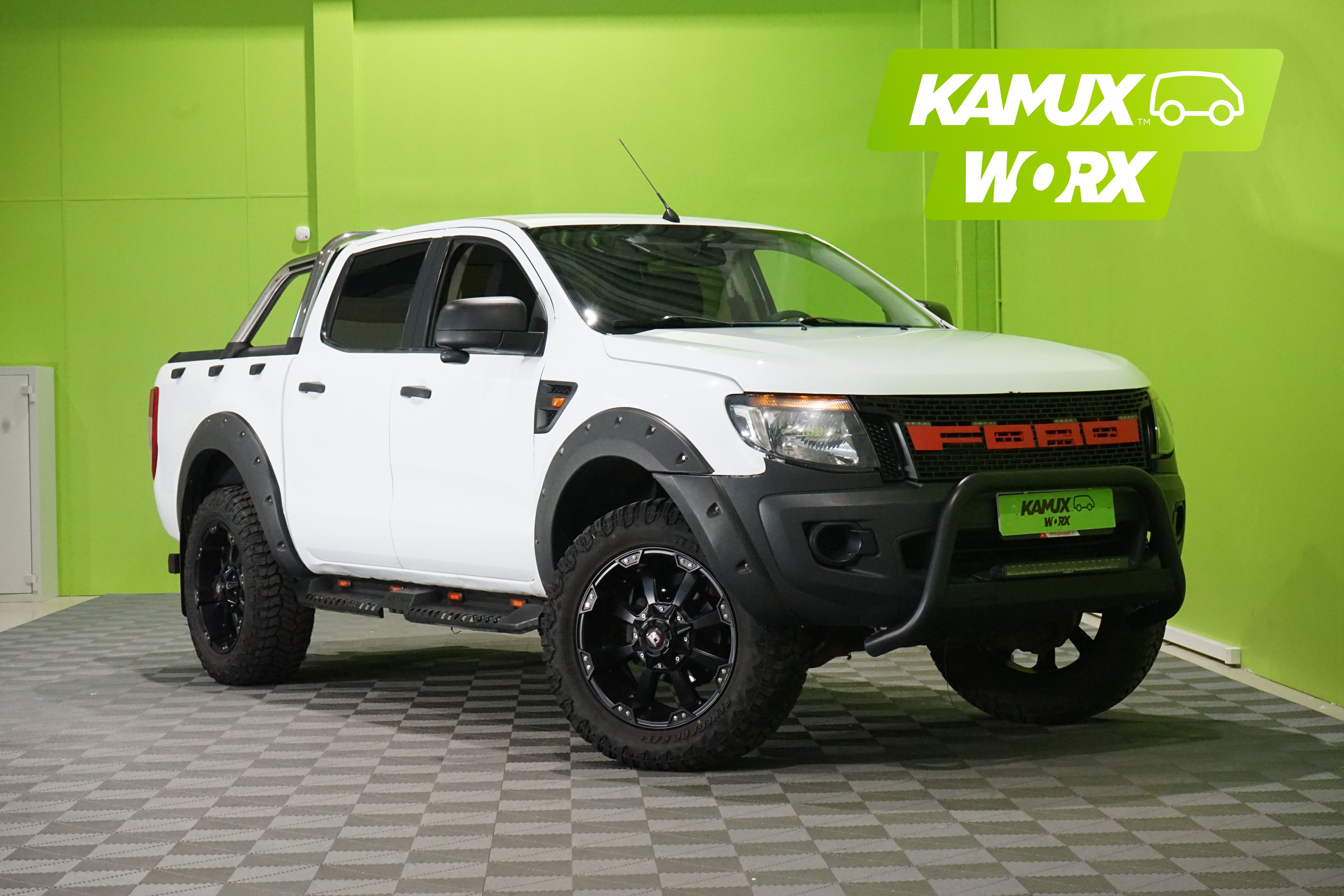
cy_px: 448
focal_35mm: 65
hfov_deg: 31.0
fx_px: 2426
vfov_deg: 20.9
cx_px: 672
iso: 6400
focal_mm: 65
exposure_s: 1/80
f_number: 10
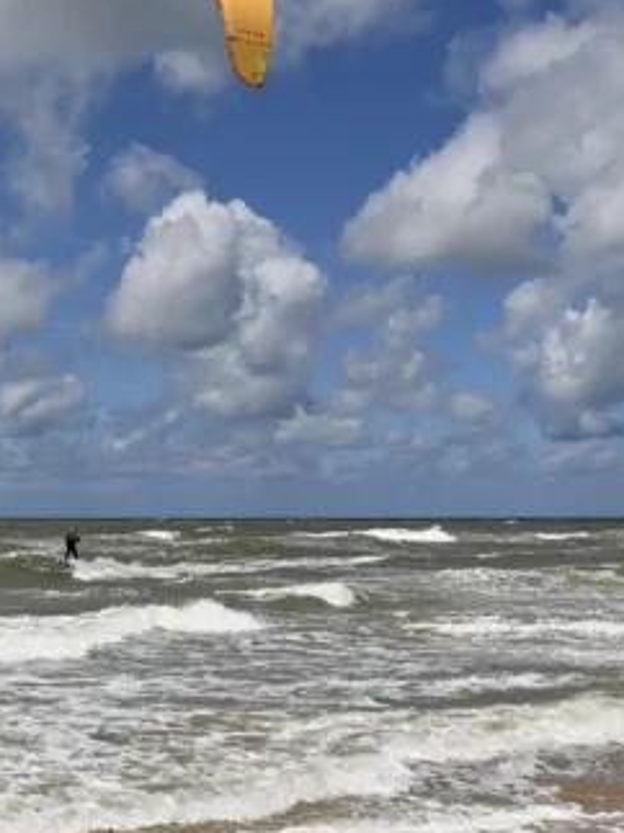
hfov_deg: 24.6
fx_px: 1419
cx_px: 173
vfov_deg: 32.6
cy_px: 340
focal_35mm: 59
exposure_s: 1/500
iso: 100
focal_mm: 22
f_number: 11
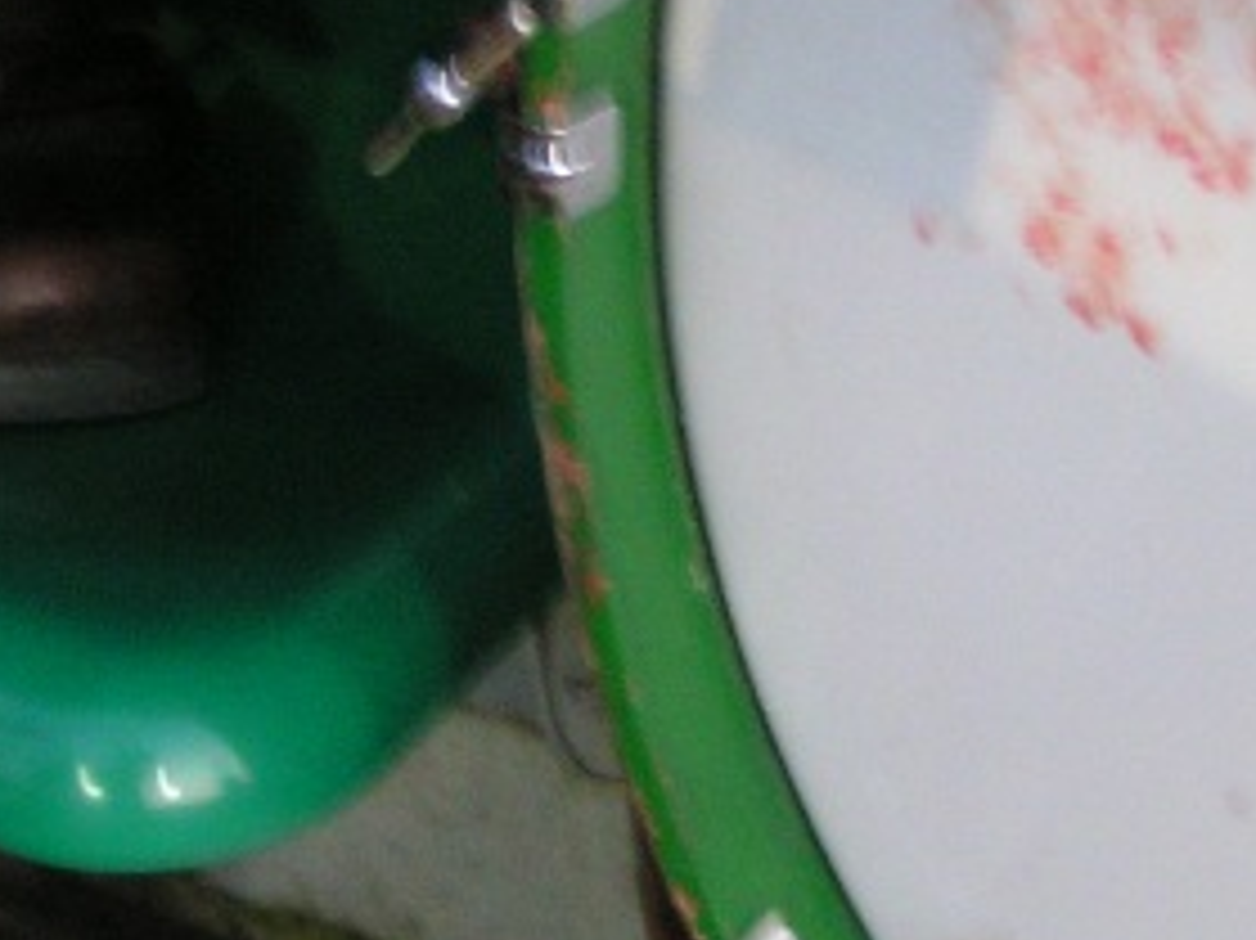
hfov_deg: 18.0
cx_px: 770
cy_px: 288
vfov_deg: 13.5
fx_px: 3953
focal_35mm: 109
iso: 200
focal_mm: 5.8
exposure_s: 1/25
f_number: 2.8
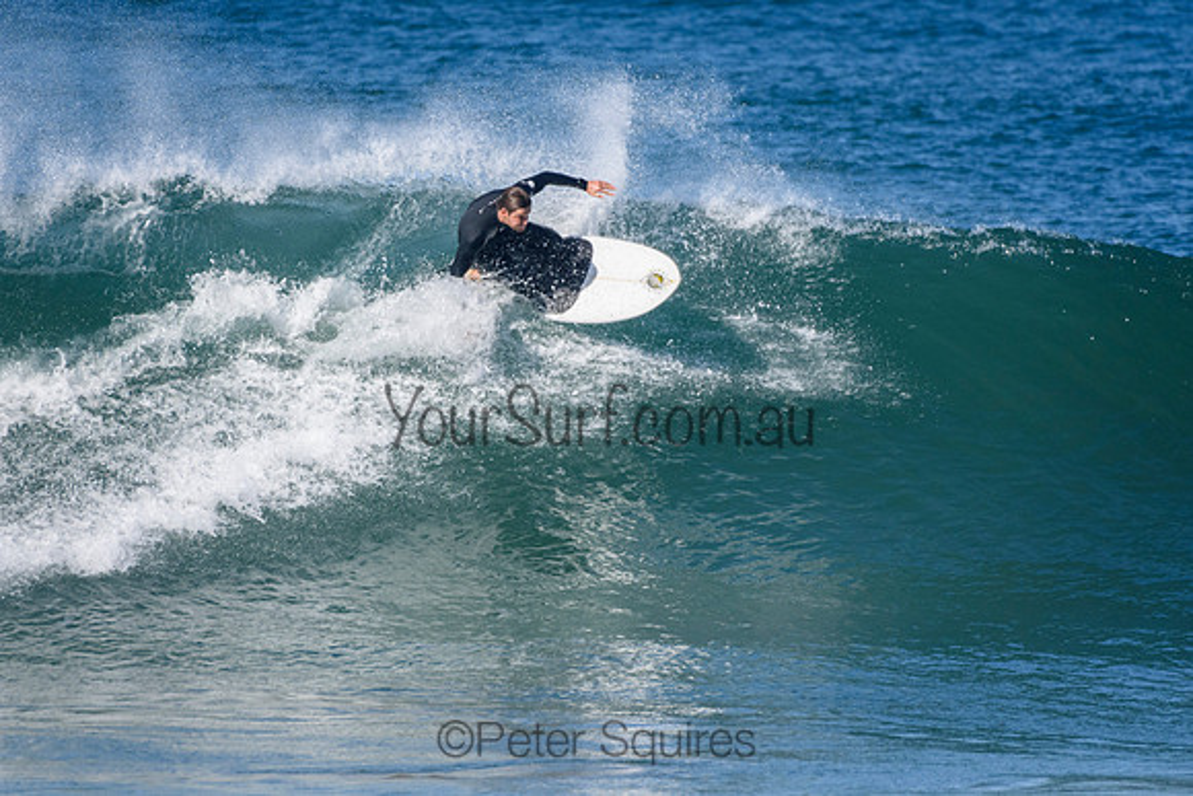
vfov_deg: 1.8
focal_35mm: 750
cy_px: 398
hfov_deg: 2.7
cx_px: 596
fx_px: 24862
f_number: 5.6
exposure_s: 1/4000
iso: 640
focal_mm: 500
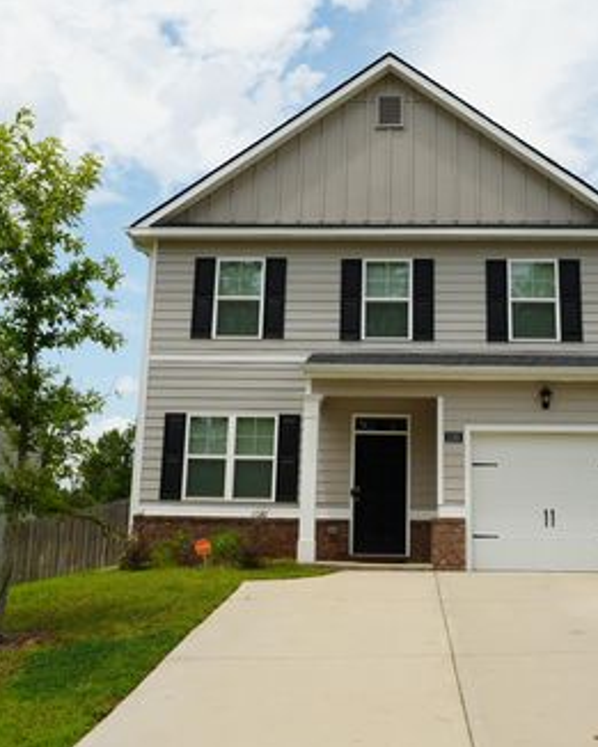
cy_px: 372
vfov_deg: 50.3
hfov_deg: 40.9
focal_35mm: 36
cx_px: 371
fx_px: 796
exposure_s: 1/640
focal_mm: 17
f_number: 5
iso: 100
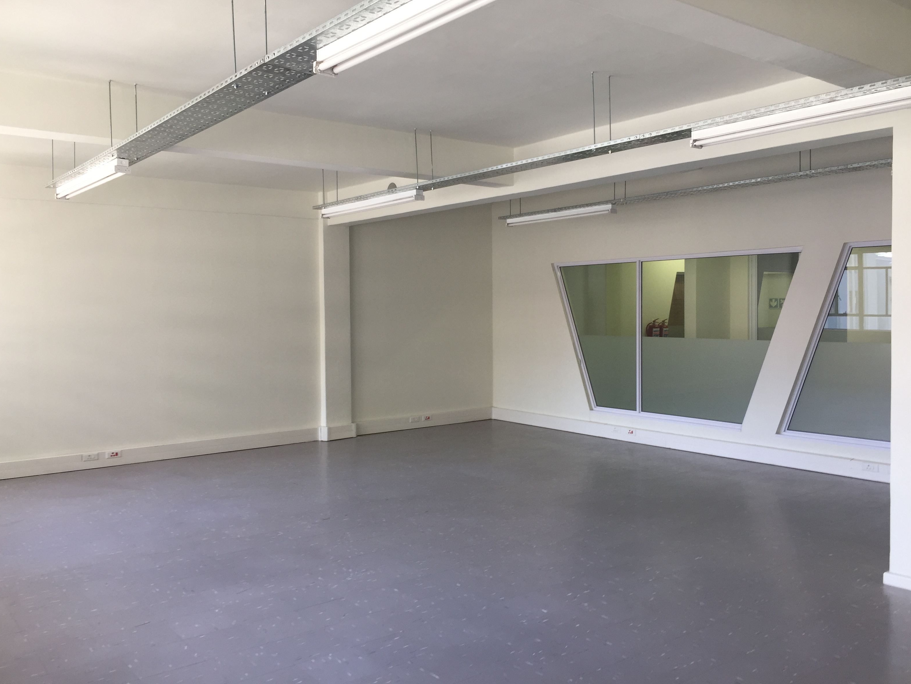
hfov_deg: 60.0
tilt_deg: -2.2
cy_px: 330
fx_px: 789
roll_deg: +1.0
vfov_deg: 46.8
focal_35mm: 30
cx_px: 445
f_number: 2.2
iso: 32
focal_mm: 4.15
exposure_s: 1/50
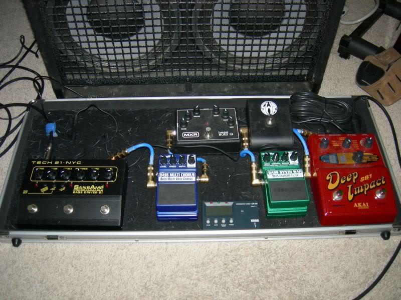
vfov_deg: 39.7
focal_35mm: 36
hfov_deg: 51.4
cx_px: 200
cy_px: 150
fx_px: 417
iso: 64
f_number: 2.7
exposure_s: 1/60.1
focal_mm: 7.5
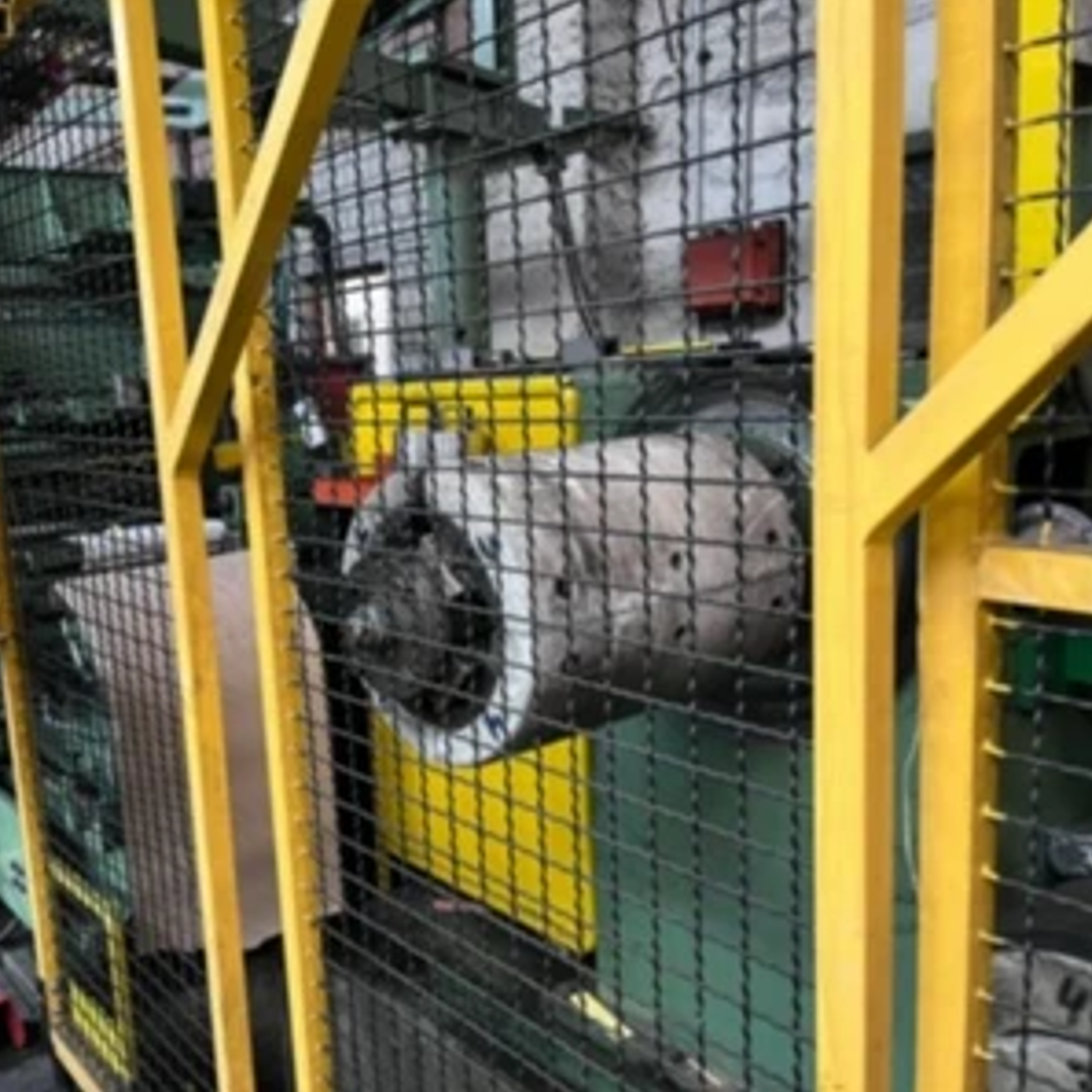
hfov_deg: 51.8
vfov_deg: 52.5
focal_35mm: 31
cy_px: 544
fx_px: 1106
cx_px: 390
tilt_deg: -11.0
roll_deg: +3.4
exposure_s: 1/60
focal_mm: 5.1
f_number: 1.6
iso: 400
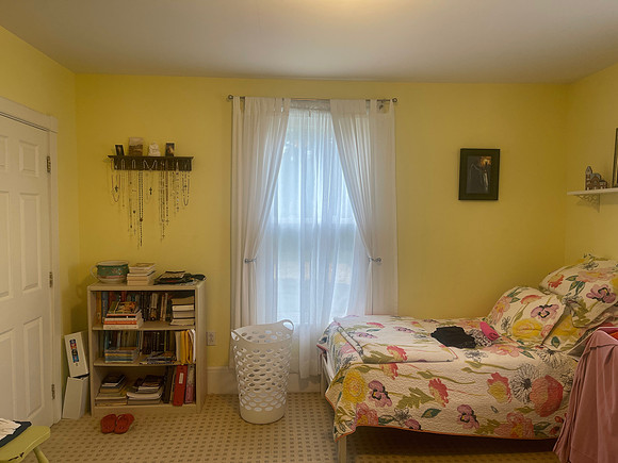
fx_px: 446
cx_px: 309
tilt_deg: -2.5
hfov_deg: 69.4
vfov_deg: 54.9
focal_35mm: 25
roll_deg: -0.2
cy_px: 232
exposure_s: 1/60
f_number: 1.6
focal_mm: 5.1
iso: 80
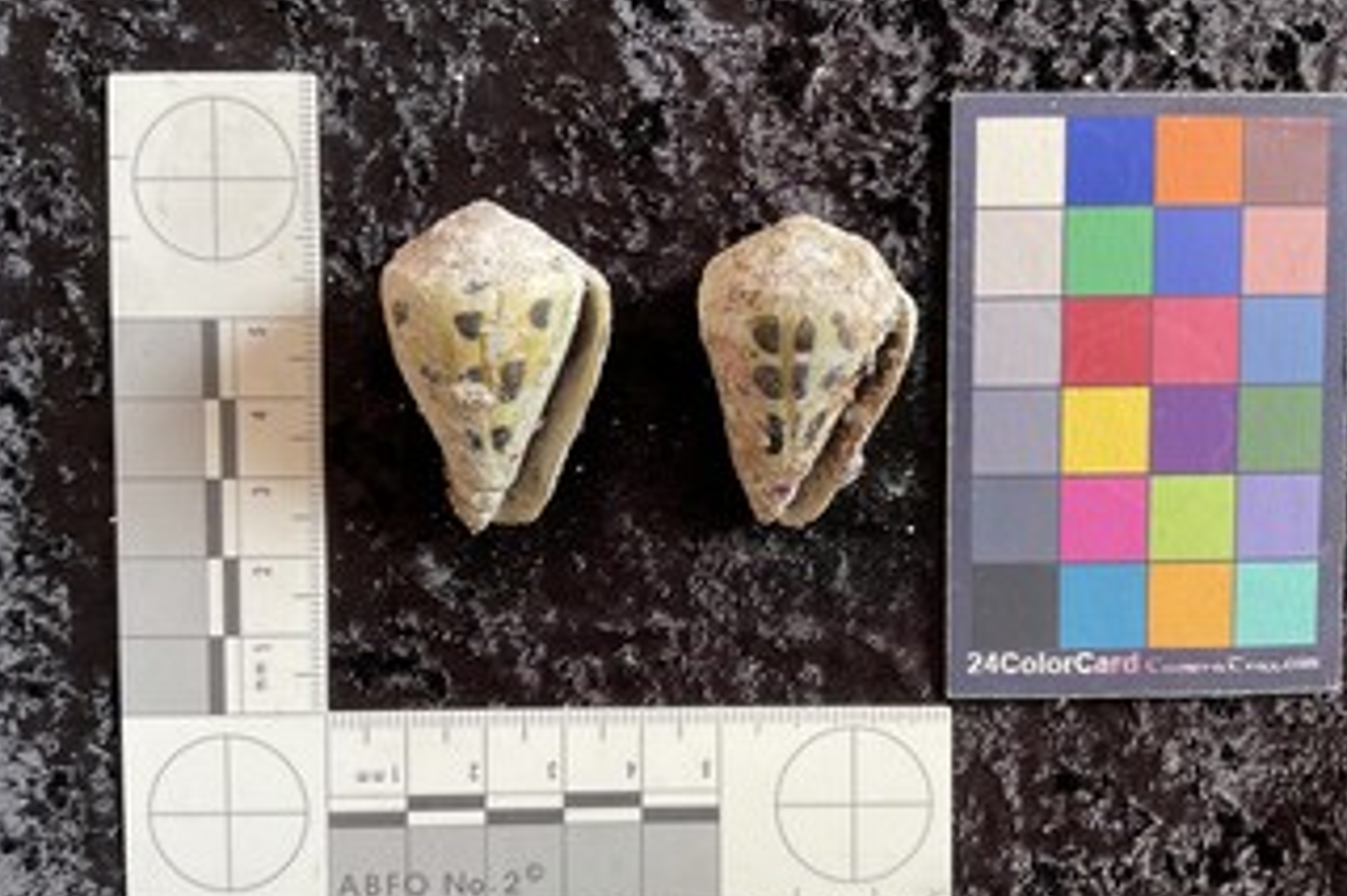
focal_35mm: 33
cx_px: 678
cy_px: 461
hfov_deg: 57.2
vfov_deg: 39.9
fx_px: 1234
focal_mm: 3
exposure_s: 1/120
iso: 64
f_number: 1.8
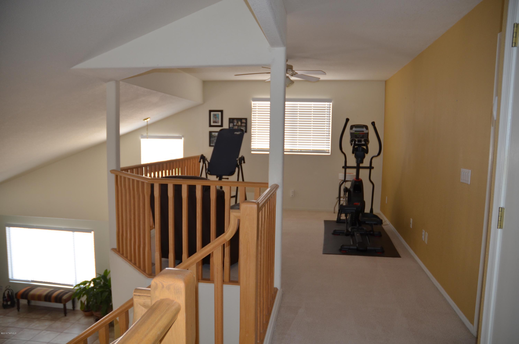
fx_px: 388
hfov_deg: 67.5
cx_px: 260
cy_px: 172
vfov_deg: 47.7
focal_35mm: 27
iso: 320
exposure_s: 1/125
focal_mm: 18
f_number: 3.5
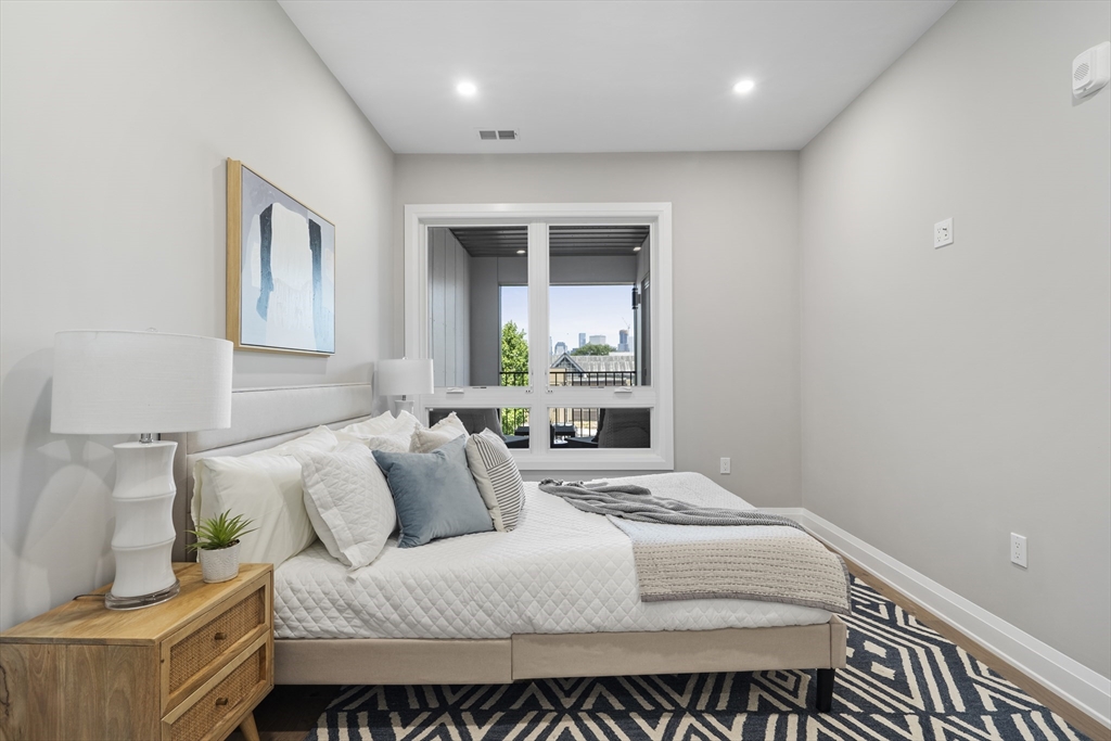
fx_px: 525
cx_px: 556
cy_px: 370
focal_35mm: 17
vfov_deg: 70.5
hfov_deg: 93.3
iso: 320
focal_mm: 17
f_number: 7.1
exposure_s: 1/5
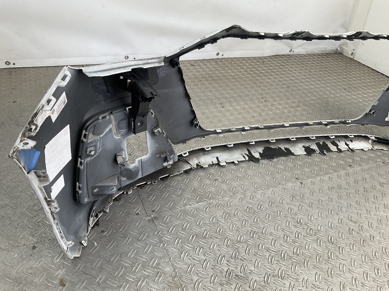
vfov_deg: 48.2
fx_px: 326
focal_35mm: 29
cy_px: 146
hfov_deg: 61.7
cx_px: 194
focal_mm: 3
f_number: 1.8
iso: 16
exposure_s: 1/144
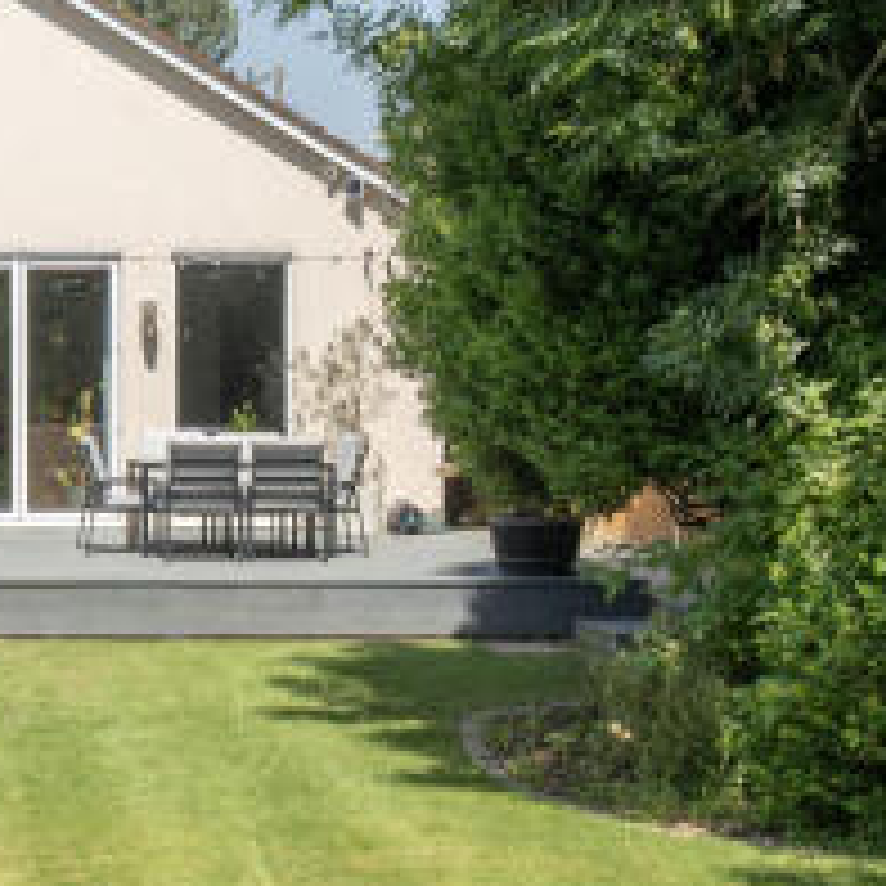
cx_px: -148
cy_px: 299
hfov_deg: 21.8
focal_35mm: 74
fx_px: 2143
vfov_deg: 23.3
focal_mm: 24
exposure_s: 1/500
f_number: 8
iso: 400
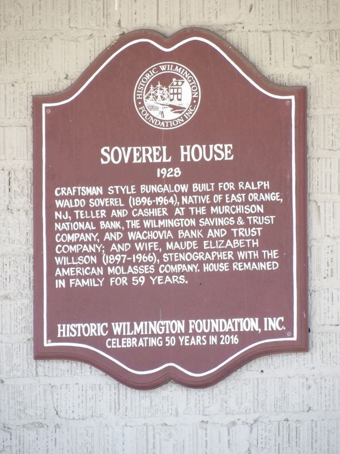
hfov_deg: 2.5
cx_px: 170
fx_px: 7910
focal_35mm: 604
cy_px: 227
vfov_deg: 3.3
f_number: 4.2
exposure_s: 1/50
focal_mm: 108.3
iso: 256
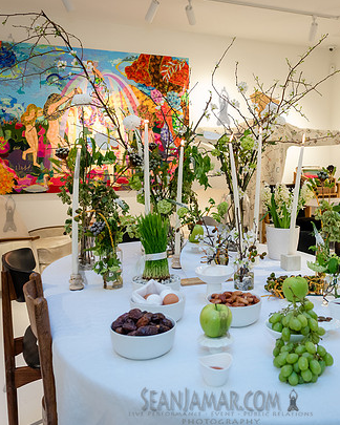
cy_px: 219
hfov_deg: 39.9
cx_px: 211
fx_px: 465
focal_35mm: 37
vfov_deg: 49.1
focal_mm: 24
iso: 1600
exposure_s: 1/200
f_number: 4
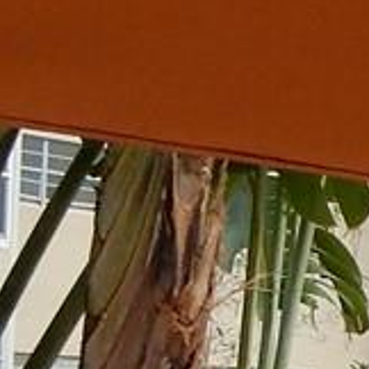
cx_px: 945
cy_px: 485
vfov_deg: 7.9
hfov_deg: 7.4
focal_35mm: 218
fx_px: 2629
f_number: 3.7
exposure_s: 1/400
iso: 125
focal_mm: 4.5
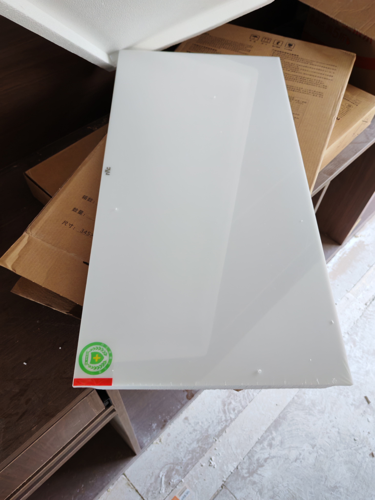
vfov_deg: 65.3
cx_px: 188
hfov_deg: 51.4
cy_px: 250
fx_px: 390
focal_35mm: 27
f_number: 1.95
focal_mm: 5.52
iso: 640
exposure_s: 1/50
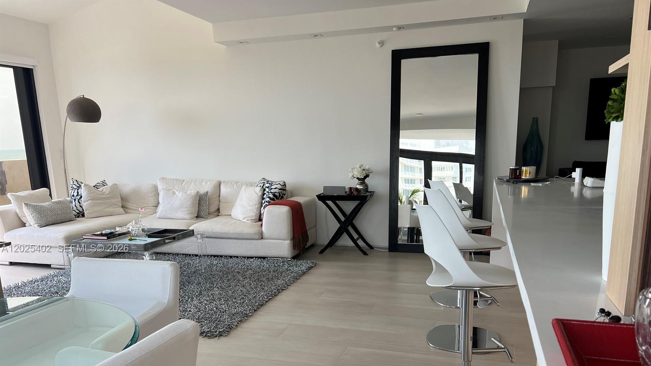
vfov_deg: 39.6
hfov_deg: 66.1
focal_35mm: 29
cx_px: 332
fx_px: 501
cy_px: 249
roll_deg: +1.6
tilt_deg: -13.5
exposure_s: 1/374
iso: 50
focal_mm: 5.7
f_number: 1.5
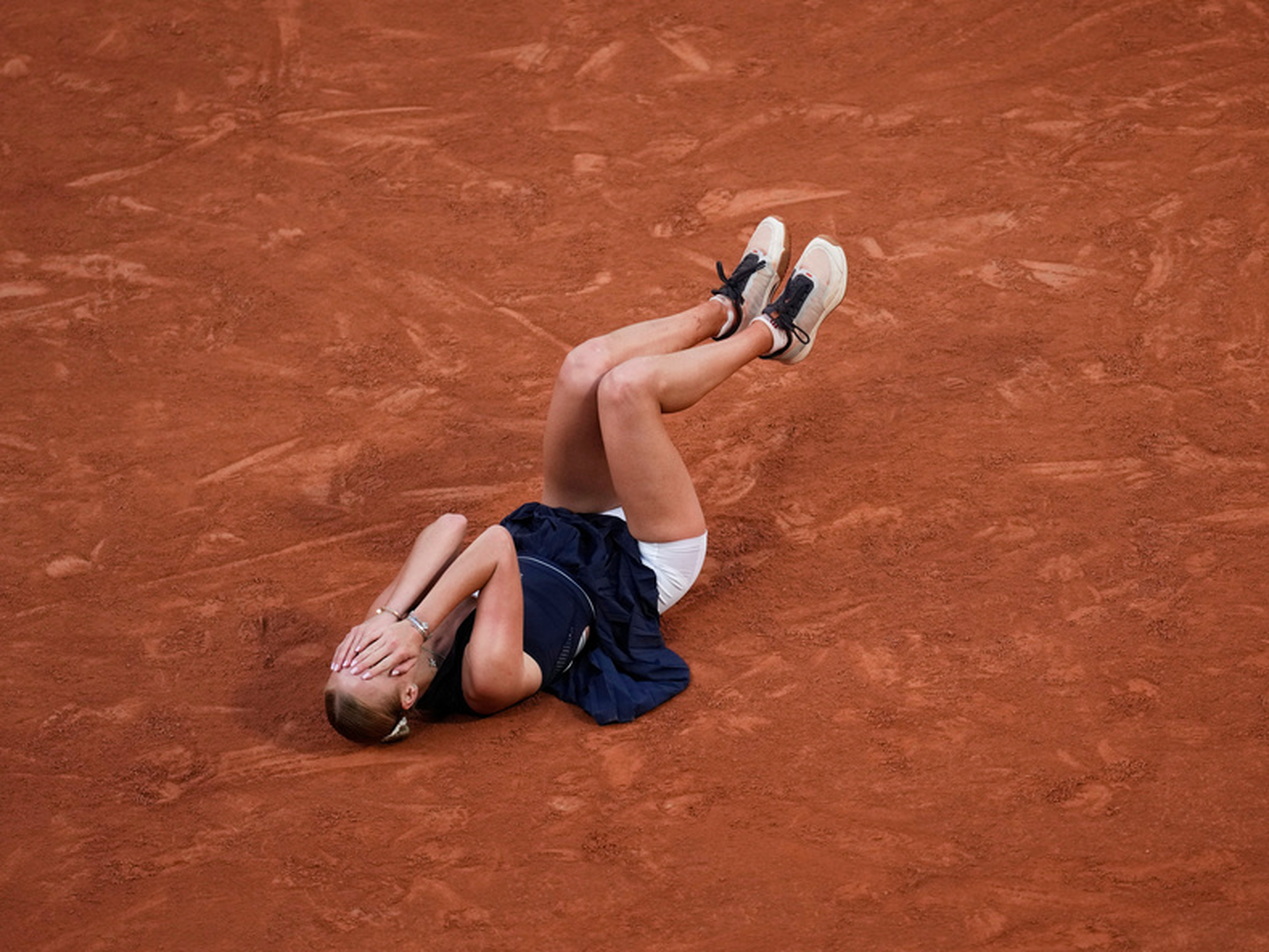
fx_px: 18296
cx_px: 733
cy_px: 536
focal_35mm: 499
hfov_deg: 4.0
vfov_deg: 3.0
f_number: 2.8
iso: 2000
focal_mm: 400
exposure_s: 1/6400
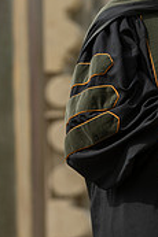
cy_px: 79
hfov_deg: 2.6
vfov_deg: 4.0
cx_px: 175
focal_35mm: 521
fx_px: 3437
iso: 125
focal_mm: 200
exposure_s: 1/640
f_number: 4.5
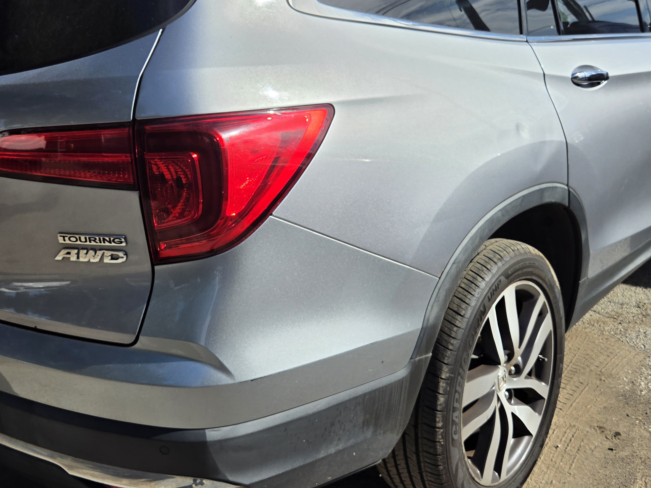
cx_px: 316
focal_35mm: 39
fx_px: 733
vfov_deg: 36.8
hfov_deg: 47.9
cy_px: 215
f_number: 1.8
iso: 50
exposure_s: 1/7887
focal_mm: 5.4
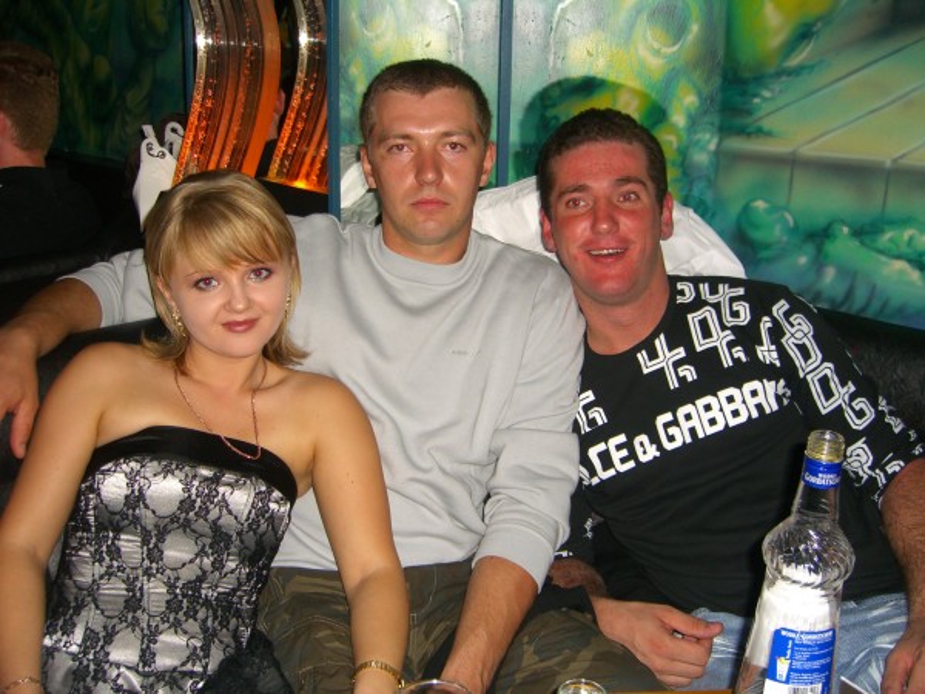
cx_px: 462
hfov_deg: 49.0
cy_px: 347
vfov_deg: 37.7
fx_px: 1015
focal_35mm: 38
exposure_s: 1/60
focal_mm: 7.9
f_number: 2.8
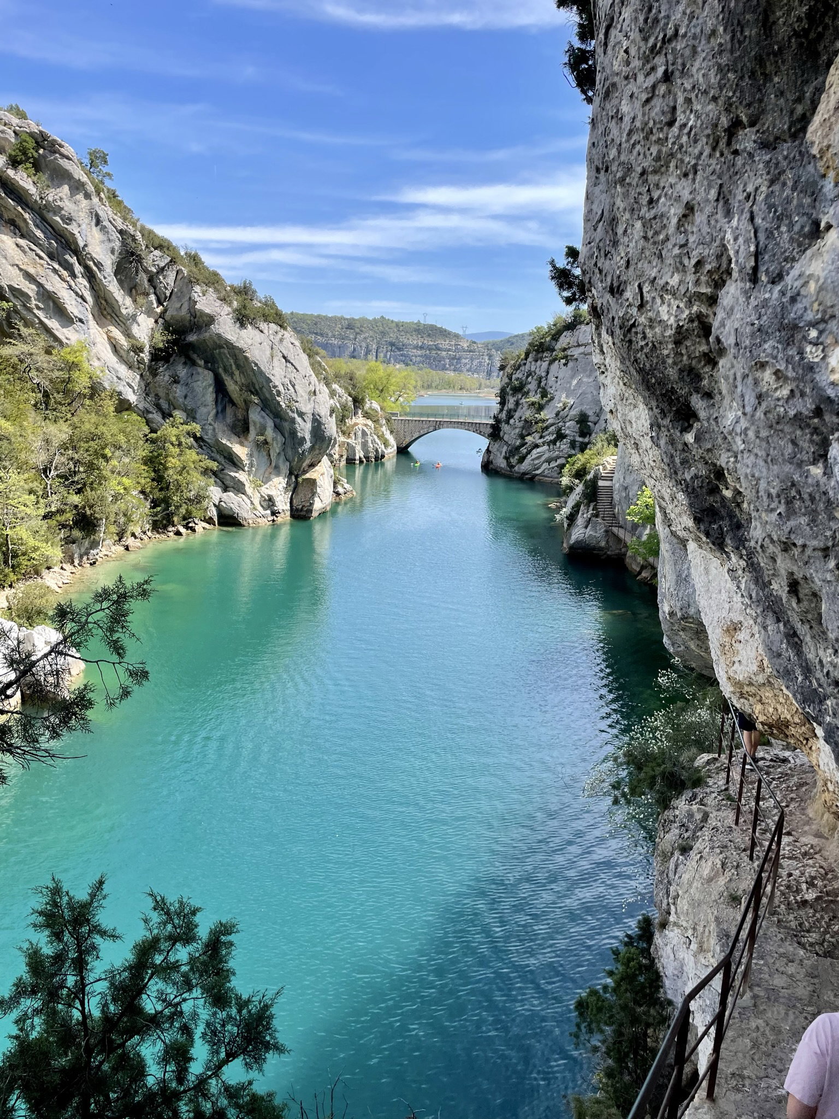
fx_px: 840
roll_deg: -1.7
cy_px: 560
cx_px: 420
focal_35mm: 26
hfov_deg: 53.1
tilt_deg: -11.6
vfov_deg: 67.3
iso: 32
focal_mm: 4.2
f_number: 1.6
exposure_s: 1/2020
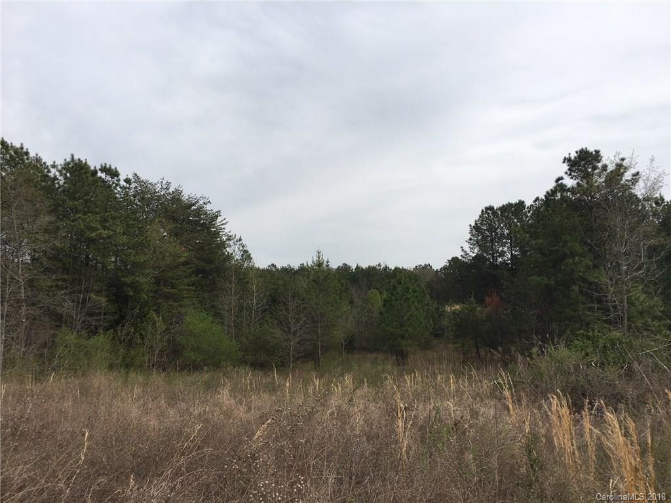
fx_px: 562
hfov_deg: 61.7
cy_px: 252
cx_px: 336
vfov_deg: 48.2
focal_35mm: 29
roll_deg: +0.5
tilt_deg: +7.2
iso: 25
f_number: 2.2
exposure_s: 1/1972
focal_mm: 4.15
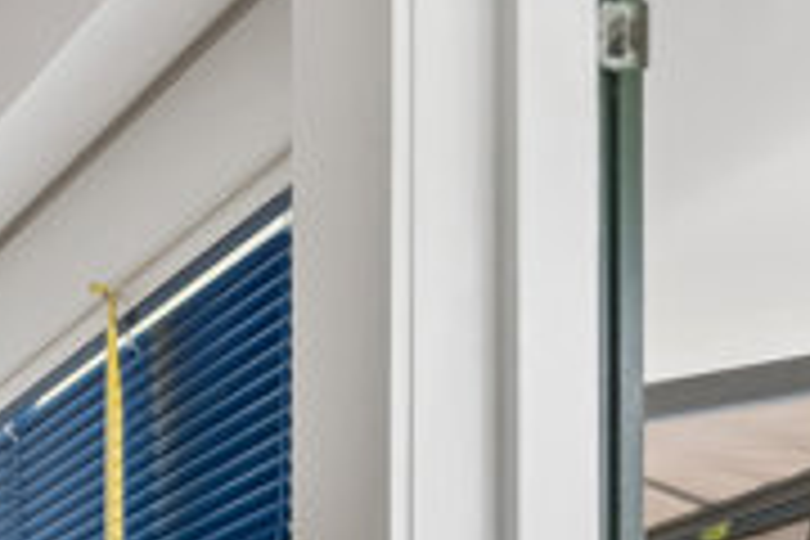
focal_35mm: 100
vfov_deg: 12.2
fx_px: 2255
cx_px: -828
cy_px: 1064
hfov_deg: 15.8
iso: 200
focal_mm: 15
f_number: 8
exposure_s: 1/2.5
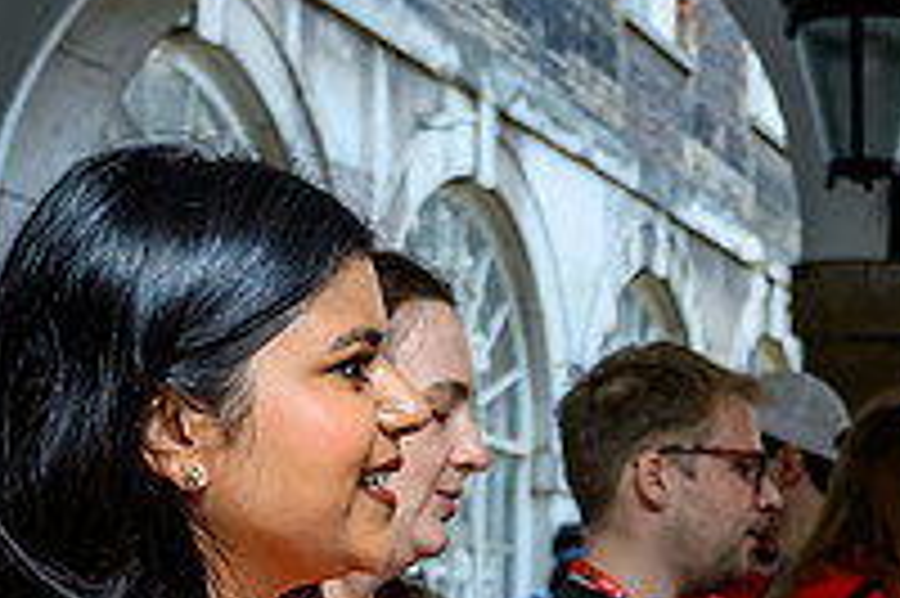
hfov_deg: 19.2
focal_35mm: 105
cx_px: 760
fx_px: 2623
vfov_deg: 12.8
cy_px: 618
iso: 1250
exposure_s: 1/320
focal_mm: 24
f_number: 4
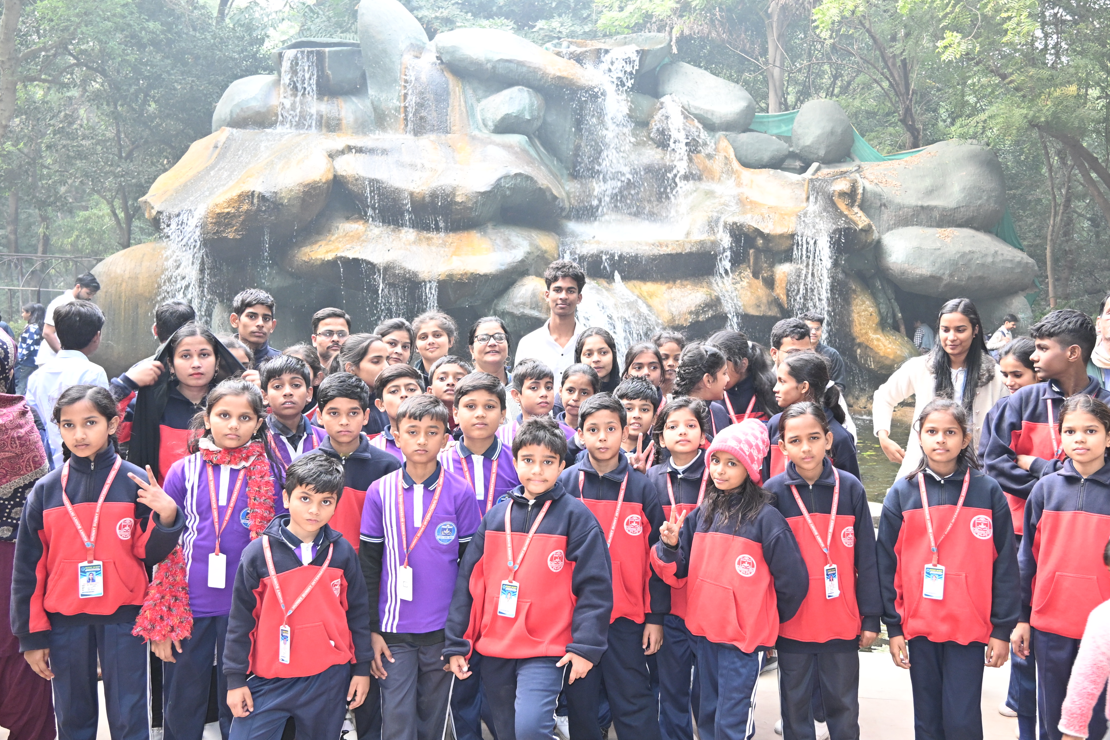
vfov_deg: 38.9
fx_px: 1048
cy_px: 363
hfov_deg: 55.7
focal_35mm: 34
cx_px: 614
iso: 1000
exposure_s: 1/125
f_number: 4
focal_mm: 18
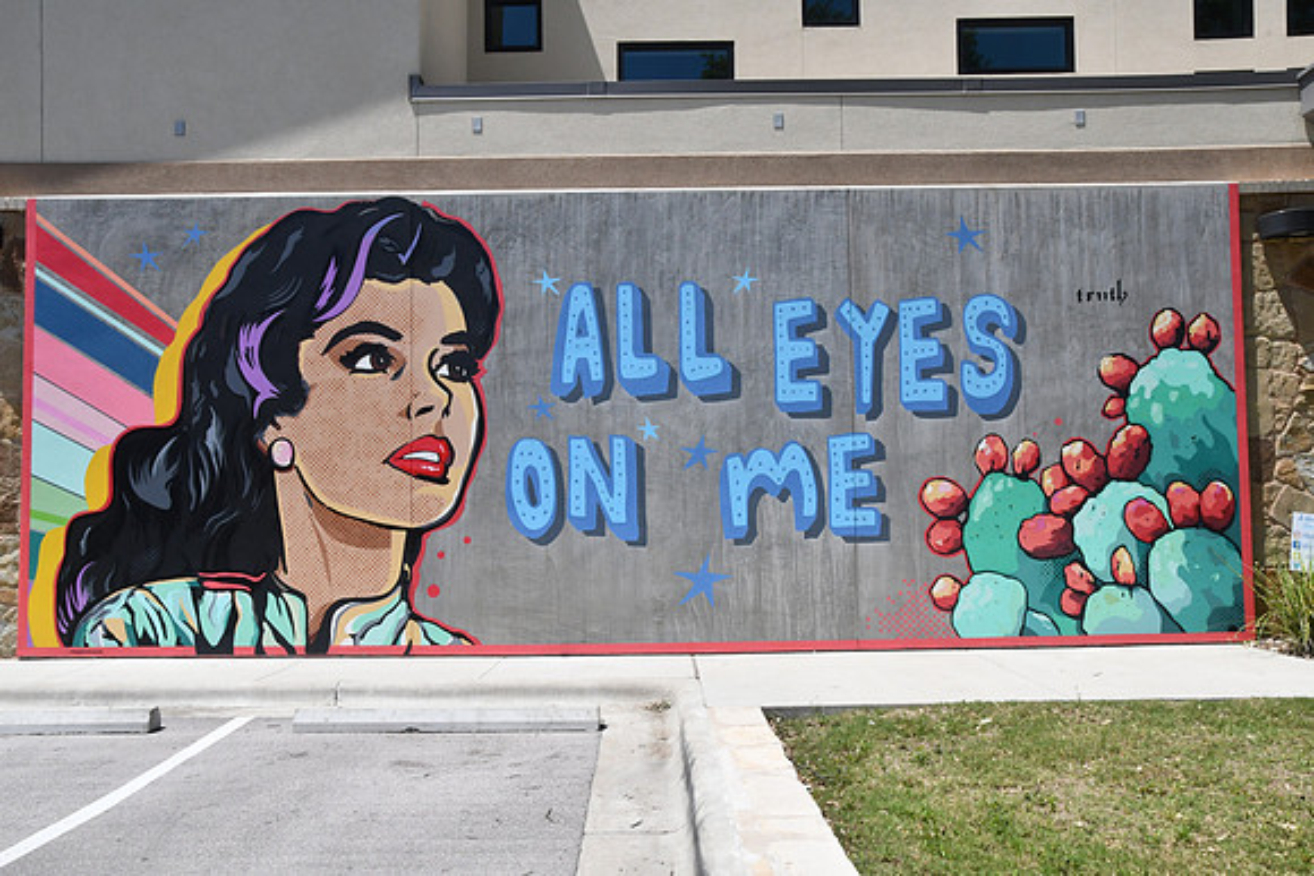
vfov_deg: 42.3
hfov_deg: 60.3
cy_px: 438
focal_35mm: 31
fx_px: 1132
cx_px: 657
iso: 800
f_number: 22
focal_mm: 21
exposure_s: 1/500
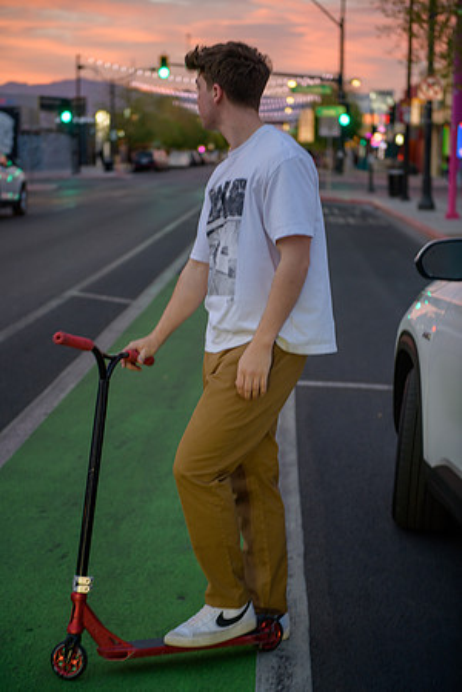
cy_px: 346
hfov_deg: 19.5
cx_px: 231
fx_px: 1347
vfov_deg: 28.8
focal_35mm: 70
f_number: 2.8
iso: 250
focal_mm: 70
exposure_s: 1/80
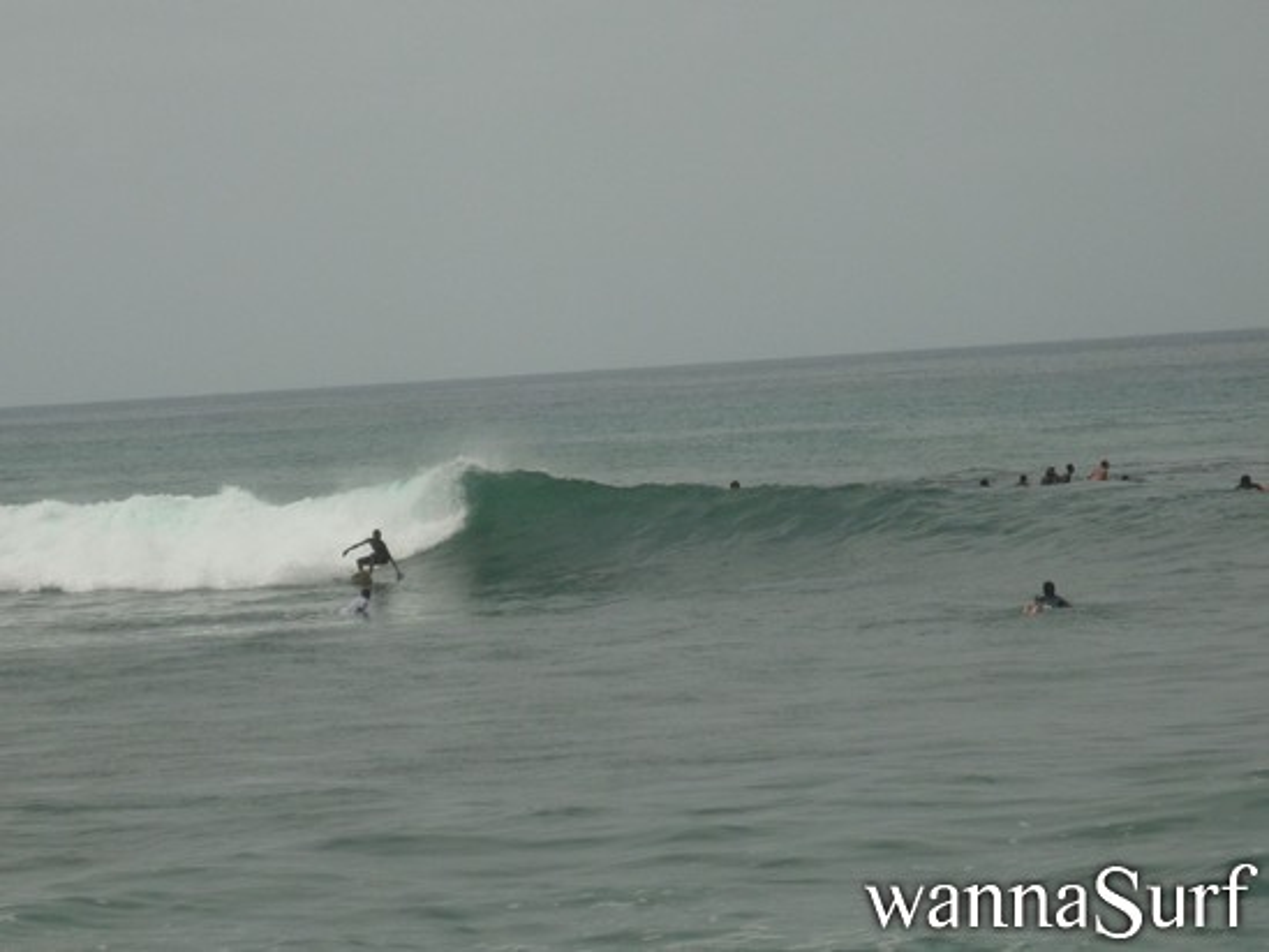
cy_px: 476
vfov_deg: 11.2
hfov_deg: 14.9
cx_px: 634
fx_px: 4840
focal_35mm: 132
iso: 100
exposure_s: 1/800
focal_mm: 22
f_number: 5.9
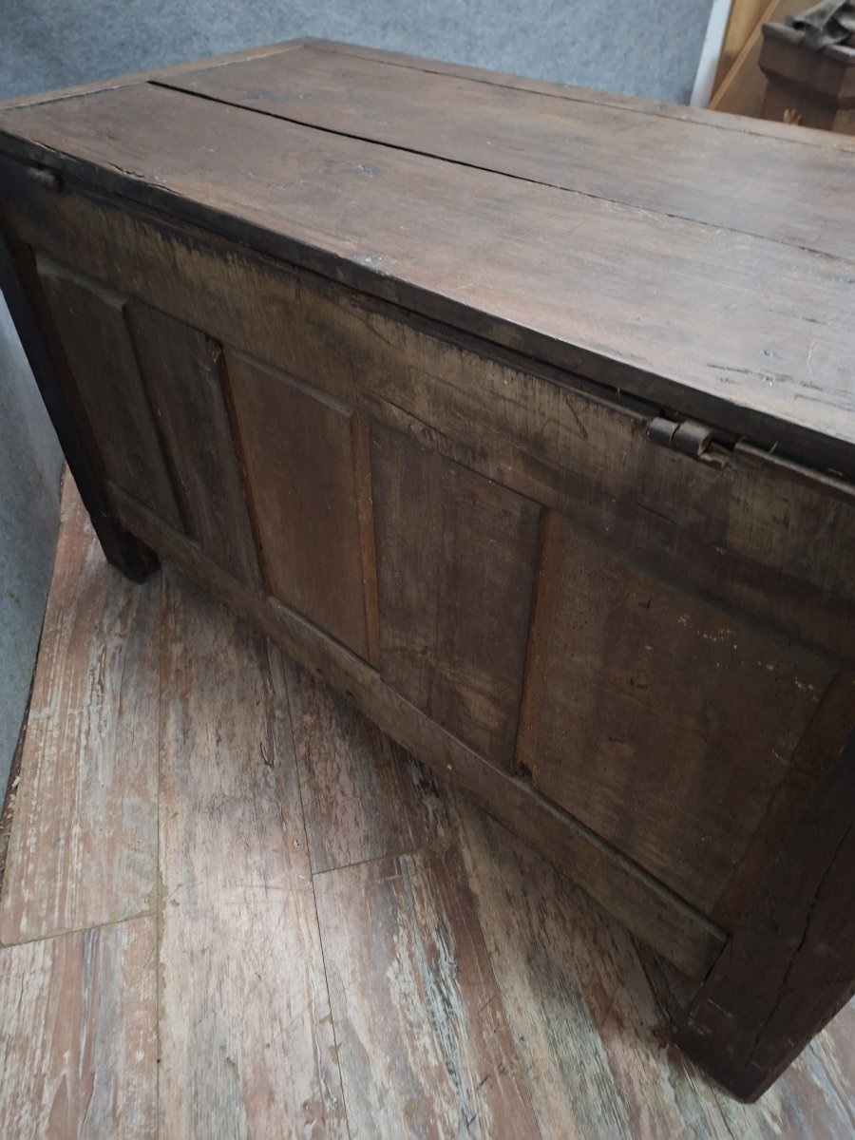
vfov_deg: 73.9
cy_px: 570
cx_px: 428
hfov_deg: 58.9
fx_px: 757
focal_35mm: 23
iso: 800
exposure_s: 1/20
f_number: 1.8
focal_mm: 5.54
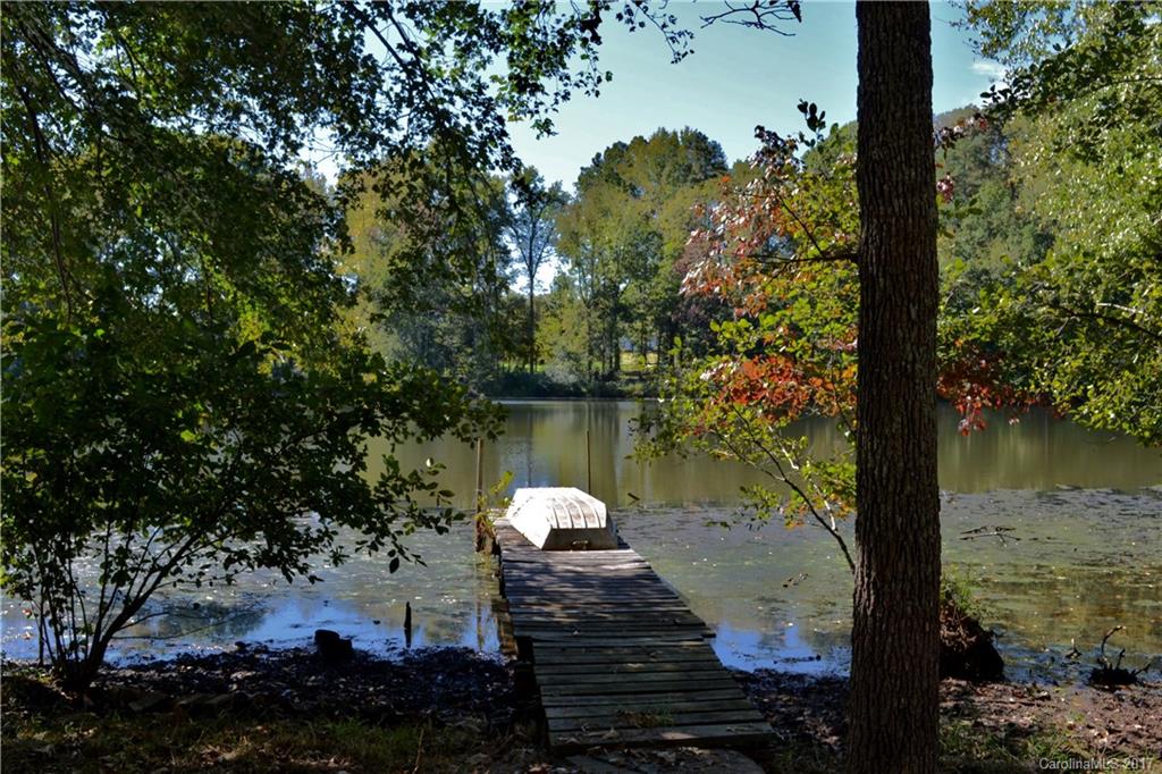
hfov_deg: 53.1
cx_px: 581
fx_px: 1162
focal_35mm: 36
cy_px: 387
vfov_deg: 36.8
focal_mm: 24
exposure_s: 1/30
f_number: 13
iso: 100
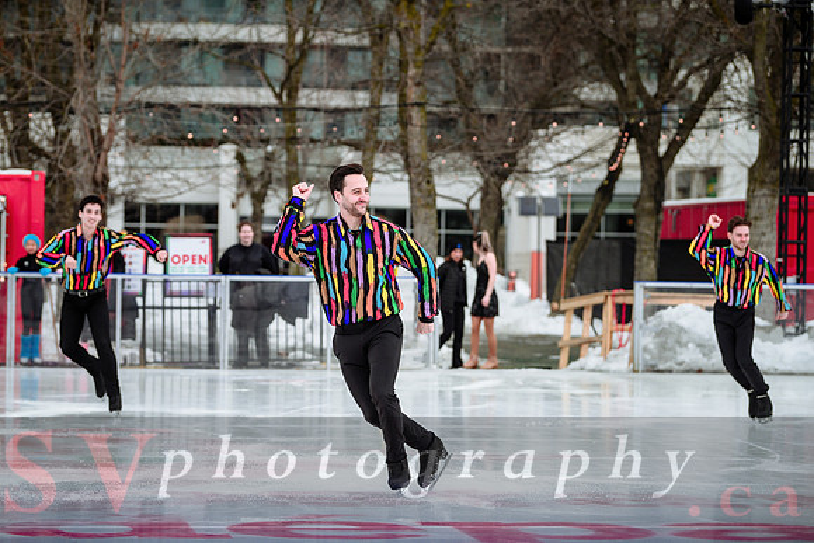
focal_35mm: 124
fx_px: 2796
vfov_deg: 11.1
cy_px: 238
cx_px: 356
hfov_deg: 16.6
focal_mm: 110
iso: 500
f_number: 3.5
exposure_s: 1/1600
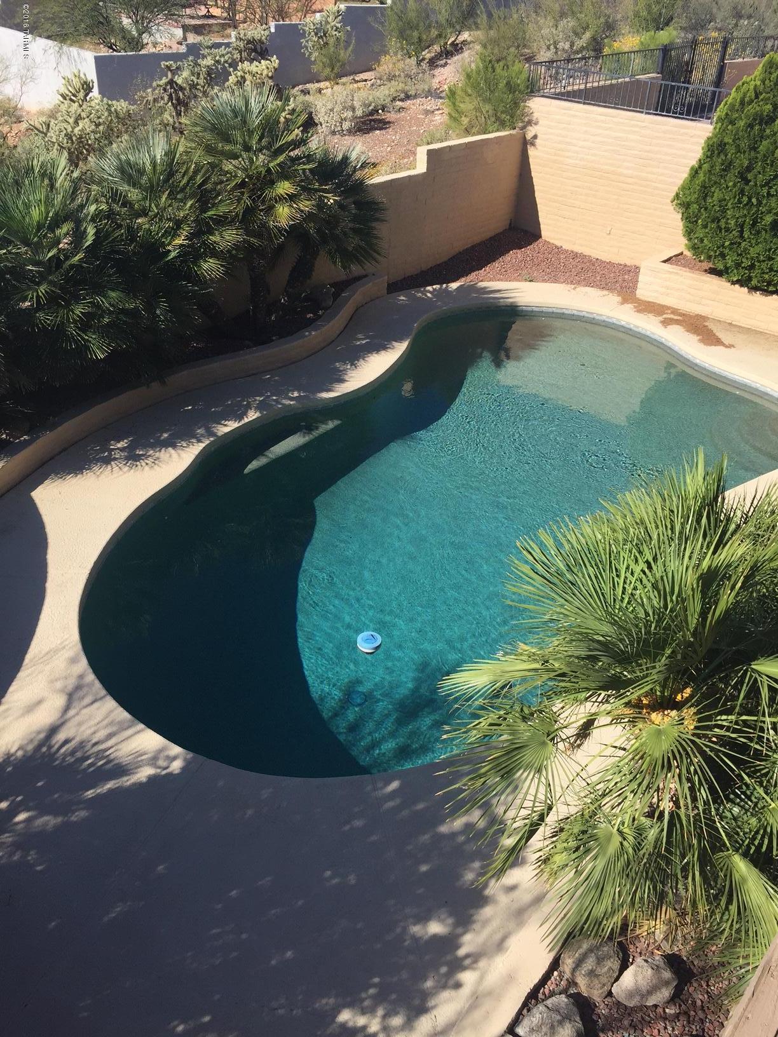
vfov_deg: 61.7
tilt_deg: -32.5
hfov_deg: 48.2
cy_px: 518
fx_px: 869
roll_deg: -2.8
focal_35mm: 29
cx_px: 389
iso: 32
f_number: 2.2
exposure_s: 1/1980
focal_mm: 4.15
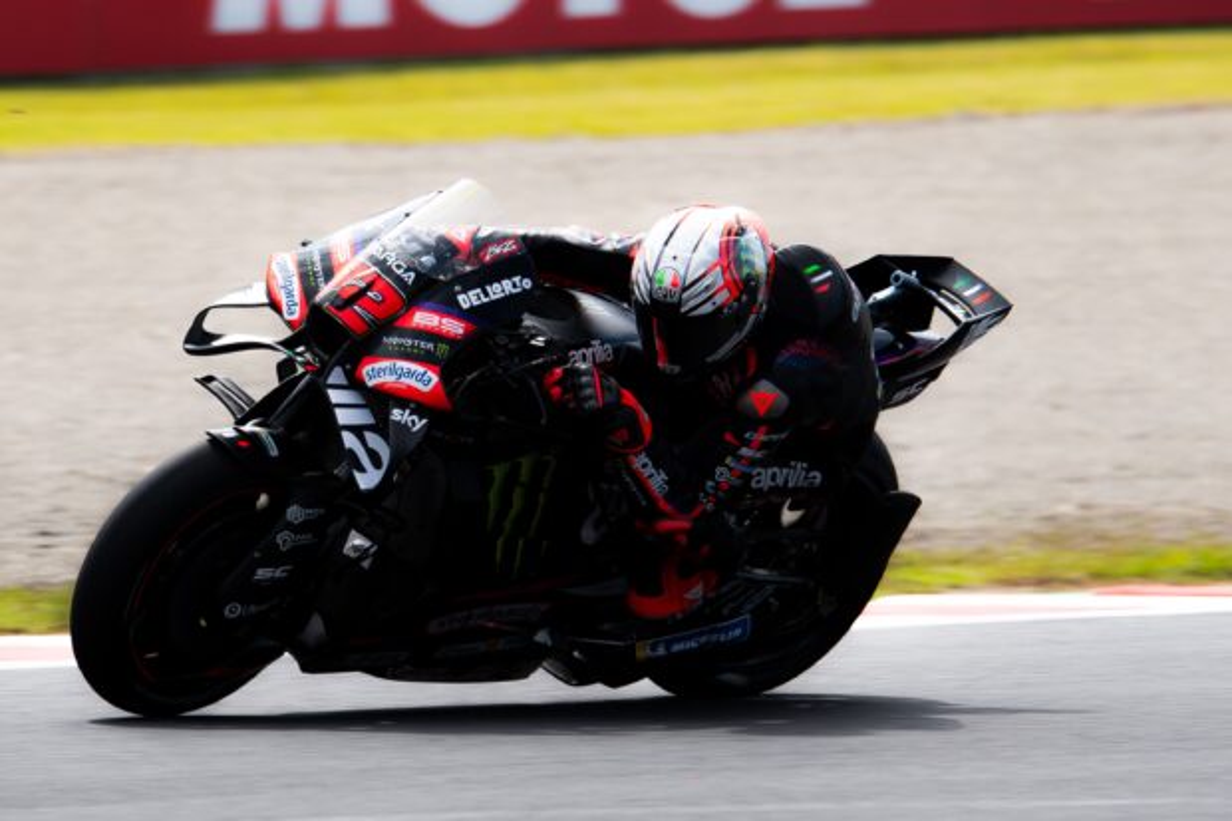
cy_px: 410
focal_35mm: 600
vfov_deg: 2.3
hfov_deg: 3.4
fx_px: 20527
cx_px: 616
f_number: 8
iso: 250
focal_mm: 400
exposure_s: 1/800
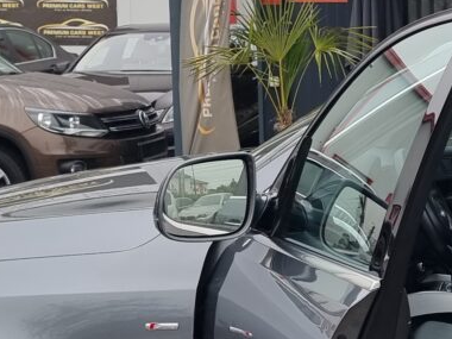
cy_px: 131
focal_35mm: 101
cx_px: 577
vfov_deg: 14.6
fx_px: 1319
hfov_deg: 18.2
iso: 50
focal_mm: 6.7
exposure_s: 1/120
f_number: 1.8
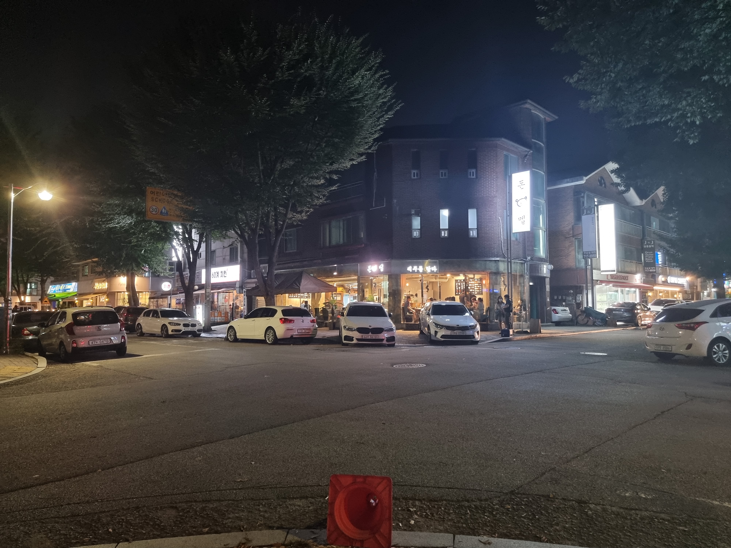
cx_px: 366
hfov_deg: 71.6
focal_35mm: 24
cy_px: 274
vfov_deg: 56.8
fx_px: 507
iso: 640
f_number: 1.8
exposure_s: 1/24
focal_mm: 6.7
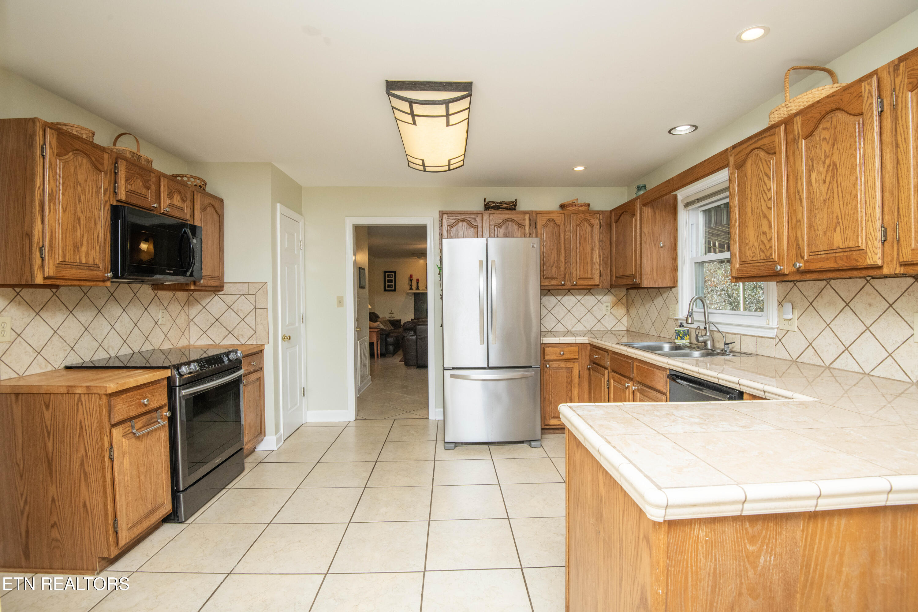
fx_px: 408
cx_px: 459
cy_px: 306
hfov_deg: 96.7
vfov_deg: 73.7
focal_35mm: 16
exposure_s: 1/250
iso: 640
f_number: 9
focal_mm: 16
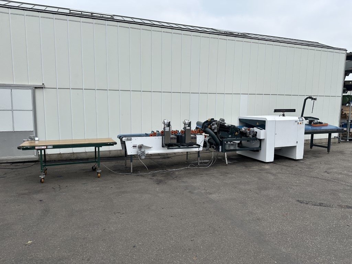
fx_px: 244
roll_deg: -0.8
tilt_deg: -7.0
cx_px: 176
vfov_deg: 56.8
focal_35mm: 24
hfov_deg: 71.6
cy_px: 132
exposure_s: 1/1157
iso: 80
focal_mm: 6.86
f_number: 1.78
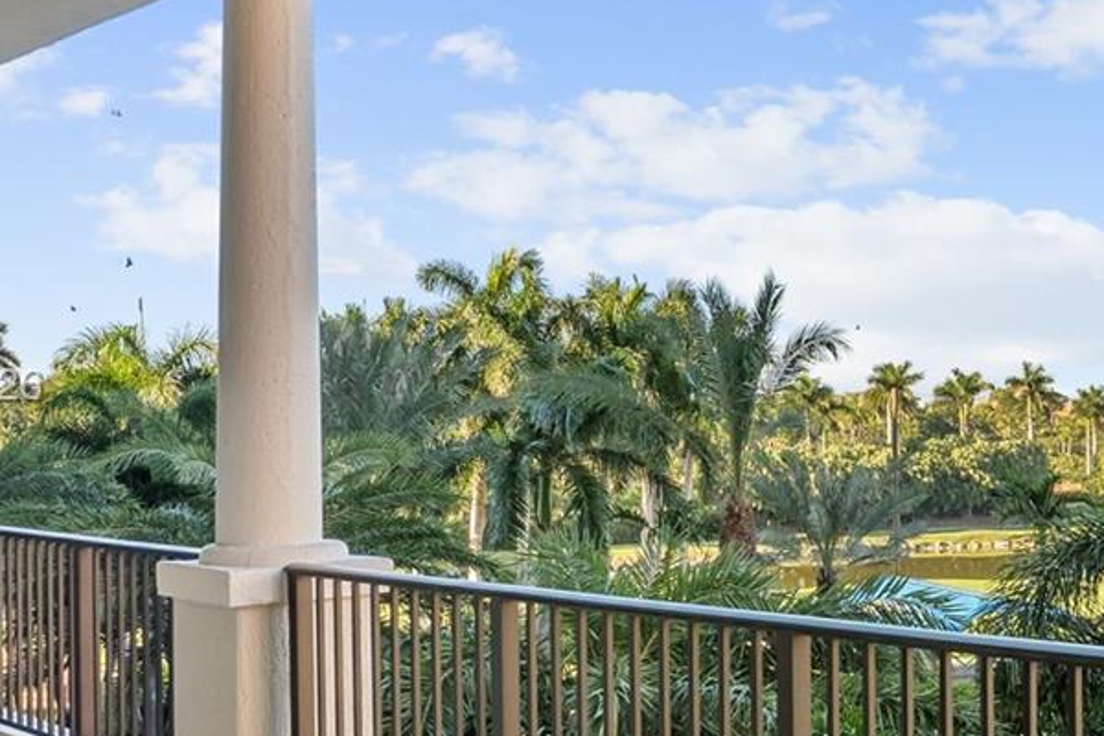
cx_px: 942
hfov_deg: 34.1
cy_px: 388
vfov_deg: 24.2
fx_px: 1717
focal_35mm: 56
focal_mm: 14
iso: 400
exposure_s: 1/200
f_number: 8
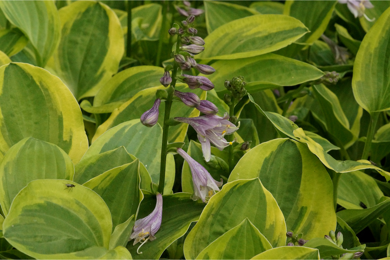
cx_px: 195
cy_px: 130
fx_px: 1625
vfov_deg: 9.1
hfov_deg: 13.7
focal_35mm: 150
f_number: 14
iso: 2500
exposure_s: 1/160
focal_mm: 100
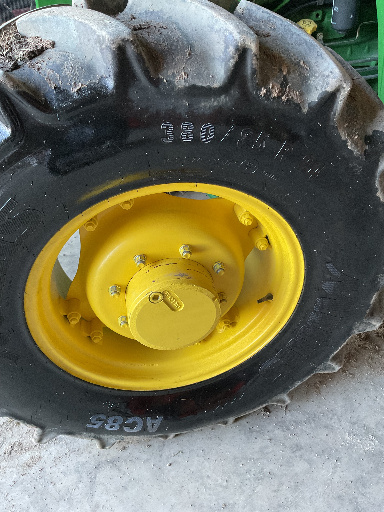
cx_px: 192
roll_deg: +6.2
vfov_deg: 61.7
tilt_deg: -38.7
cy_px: 256
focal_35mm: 29
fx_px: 429
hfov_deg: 48.2
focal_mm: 3
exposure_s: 1/60
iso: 200
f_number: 1.8
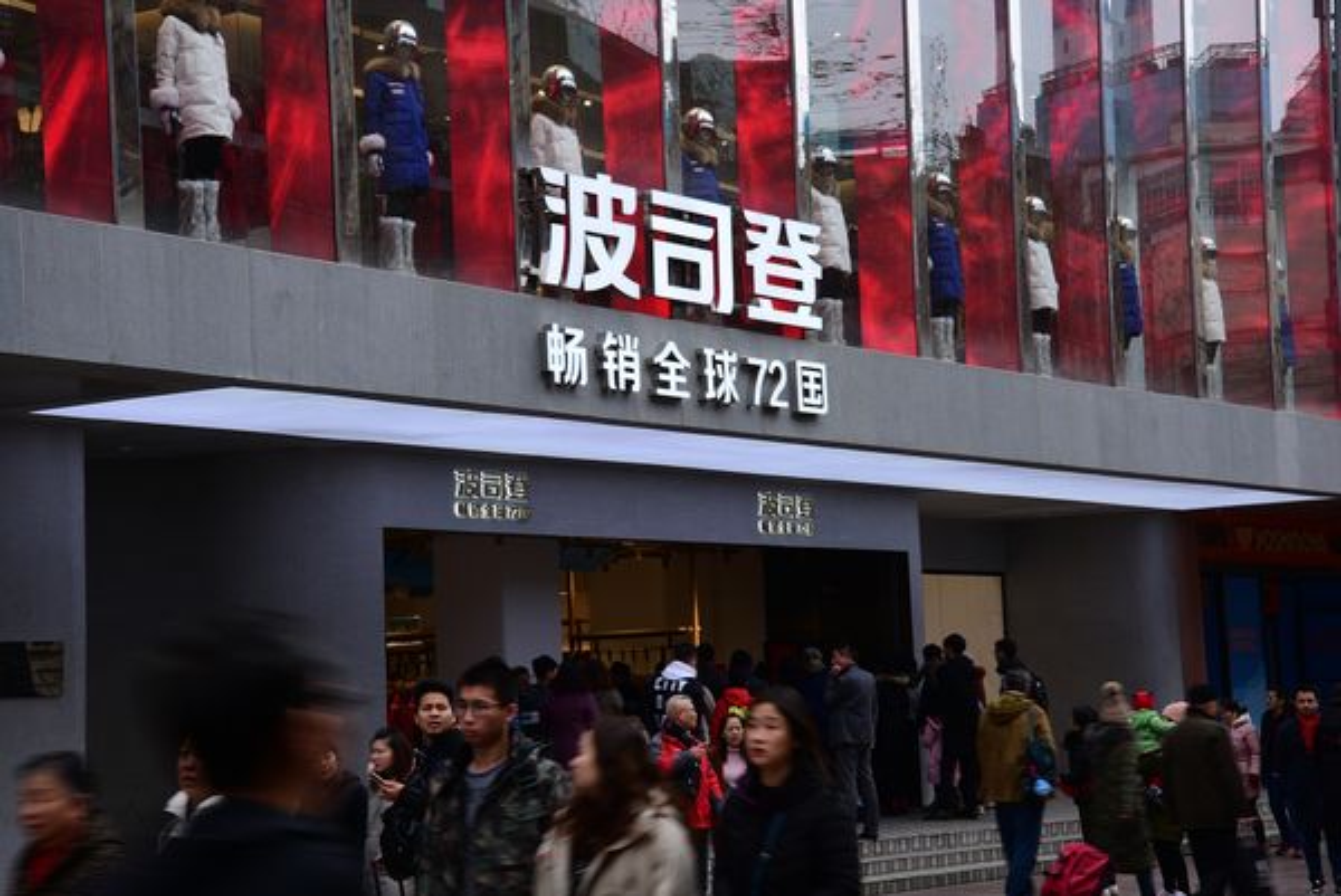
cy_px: 448
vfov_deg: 19.5
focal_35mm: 70
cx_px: 670
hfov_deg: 28.8
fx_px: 2609
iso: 125
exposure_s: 1/15
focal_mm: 70
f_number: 16
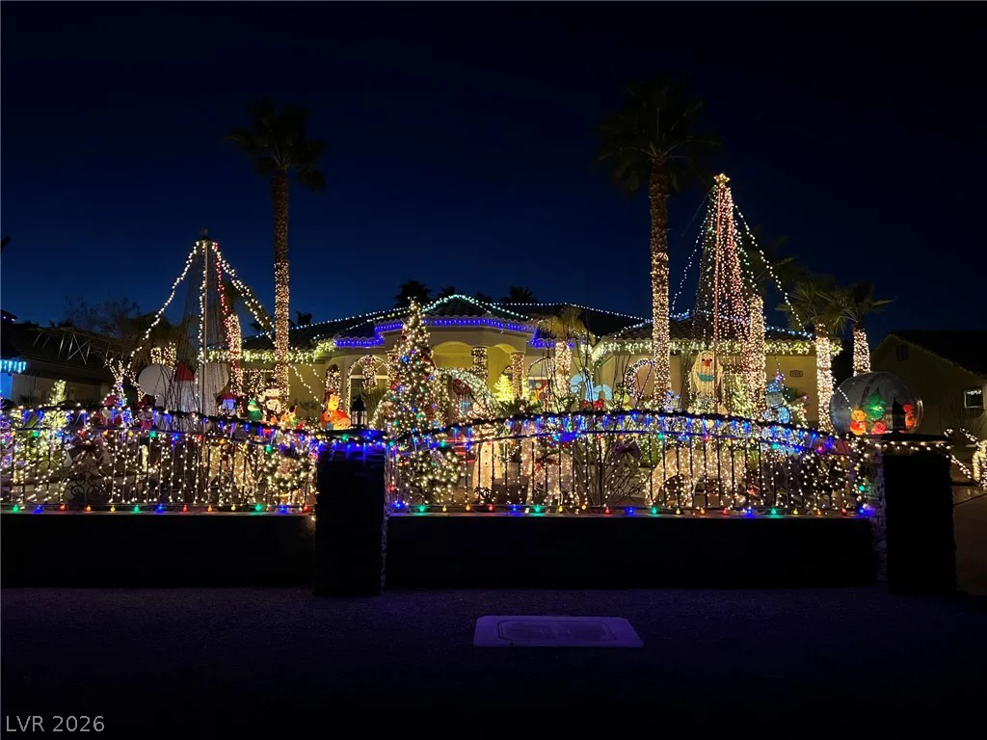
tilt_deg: +6.4
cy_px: 370
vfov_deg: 53.1
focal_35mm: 26
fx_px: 741
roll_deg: +0.0
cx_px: 494
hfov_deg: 67.3
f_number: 1.5
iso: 640
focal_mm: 5.7
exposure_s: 1/30
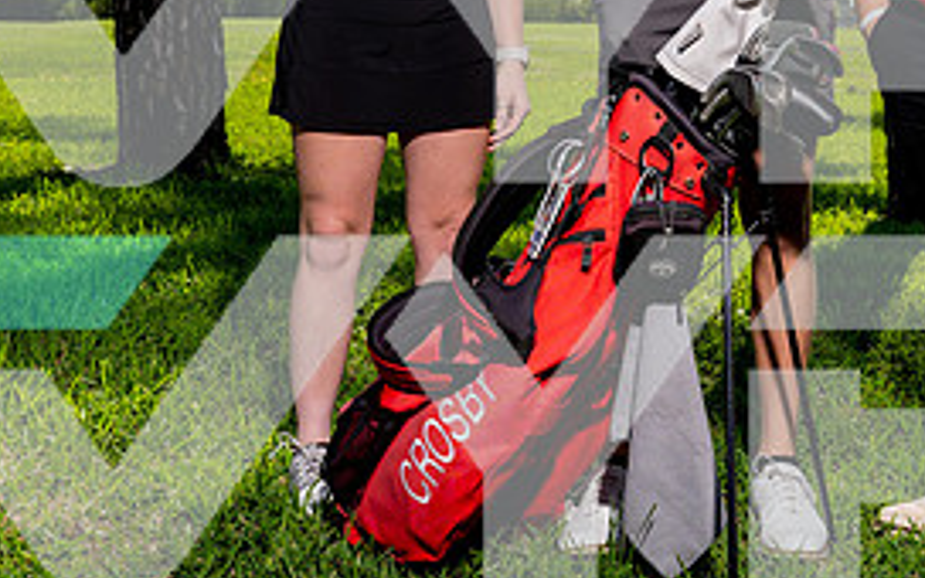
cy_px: 4
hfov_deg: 30.6
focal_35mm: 66
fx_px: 1664
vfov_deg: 19.2
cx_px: 683
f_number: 5.6
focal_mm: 29
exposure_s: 1/1250
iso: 100
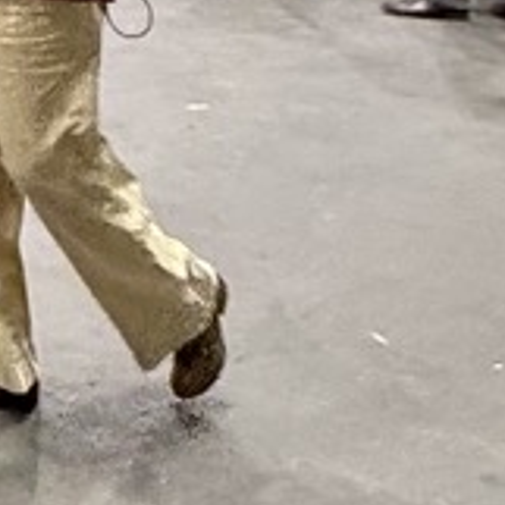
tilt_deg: +14.9
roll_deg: +1.0
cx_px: -817
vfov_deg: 11.1
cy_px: -906
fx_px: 1898
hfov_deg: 11.6
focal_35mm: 115
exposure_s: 1/79
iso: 320
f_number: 2.2
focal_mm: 2.22
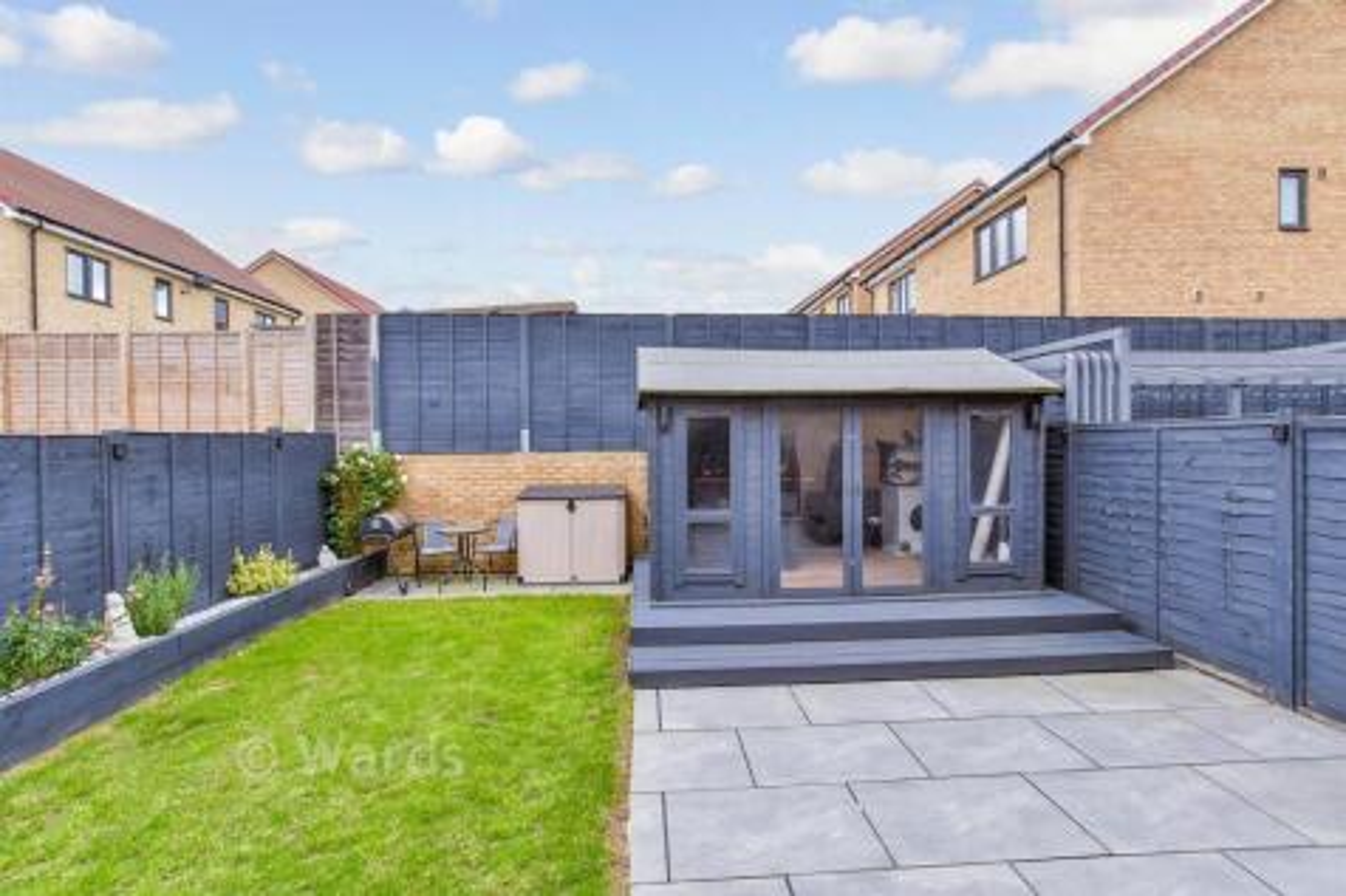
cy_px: 448
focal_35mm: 15
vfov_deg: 77.3
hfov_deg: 100.4
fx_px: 561
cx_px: 673
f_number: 7.1
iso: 500
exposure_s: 1/200
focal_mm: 10
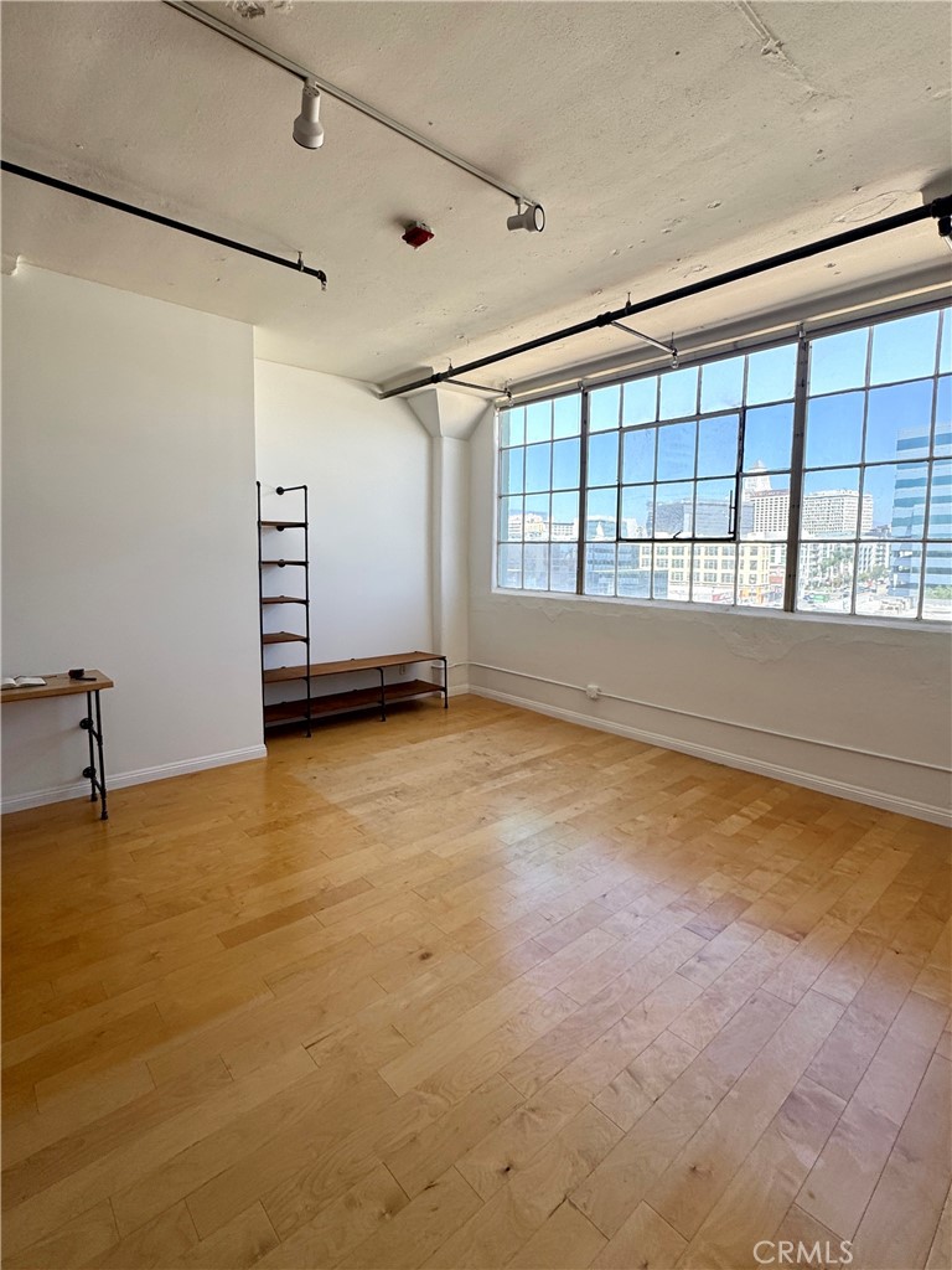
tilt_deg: -8.2
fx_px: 513
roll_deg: +1.5
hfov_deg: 85.7
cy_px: 635
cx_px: 476
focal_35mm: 14
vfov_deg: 102.1
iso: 40
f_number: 2.2
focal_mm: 2.22
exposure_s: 1/243
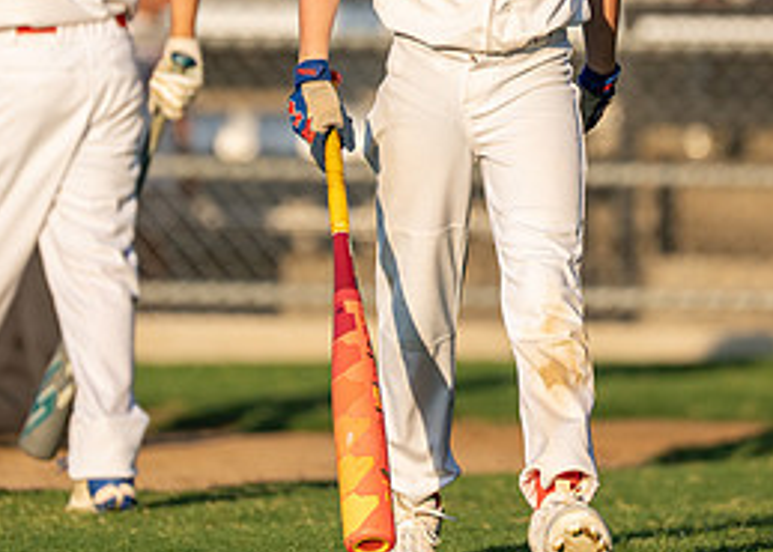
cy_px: -14
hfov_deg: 3.6
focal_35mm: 559
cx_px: 521
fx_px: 12272
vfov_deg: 2.6
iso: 250
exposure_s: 1/4000
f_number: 2.8
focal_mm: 200
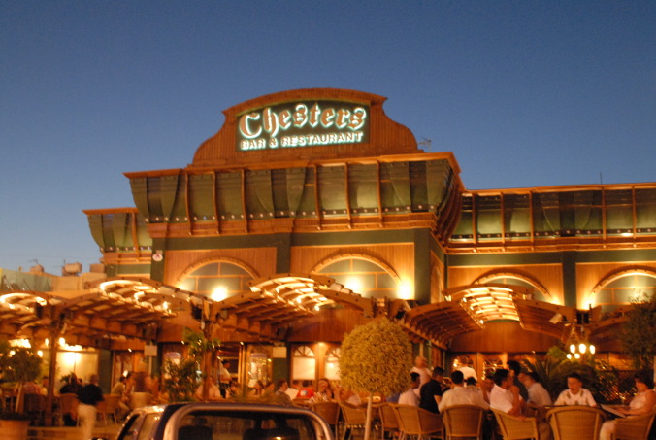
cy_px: 220
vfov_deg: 32.0
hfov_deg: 46.3
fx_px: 766
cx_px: 328
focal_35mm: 42
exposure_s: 1/3
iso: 1600
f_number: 3.5
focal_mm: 28
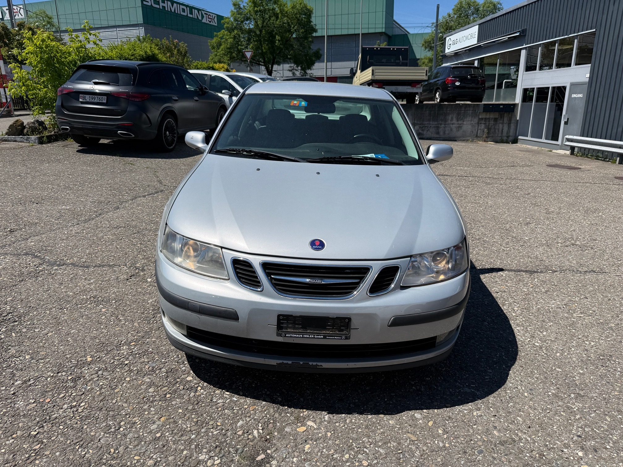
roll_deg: +0.6
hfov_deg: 71.6
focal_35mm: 24
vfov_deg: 56.8
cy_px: 234
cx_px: 312
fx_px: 432
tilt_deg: -13.3
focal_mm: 6.76
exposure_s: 1/7353
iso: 80
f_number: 1.78
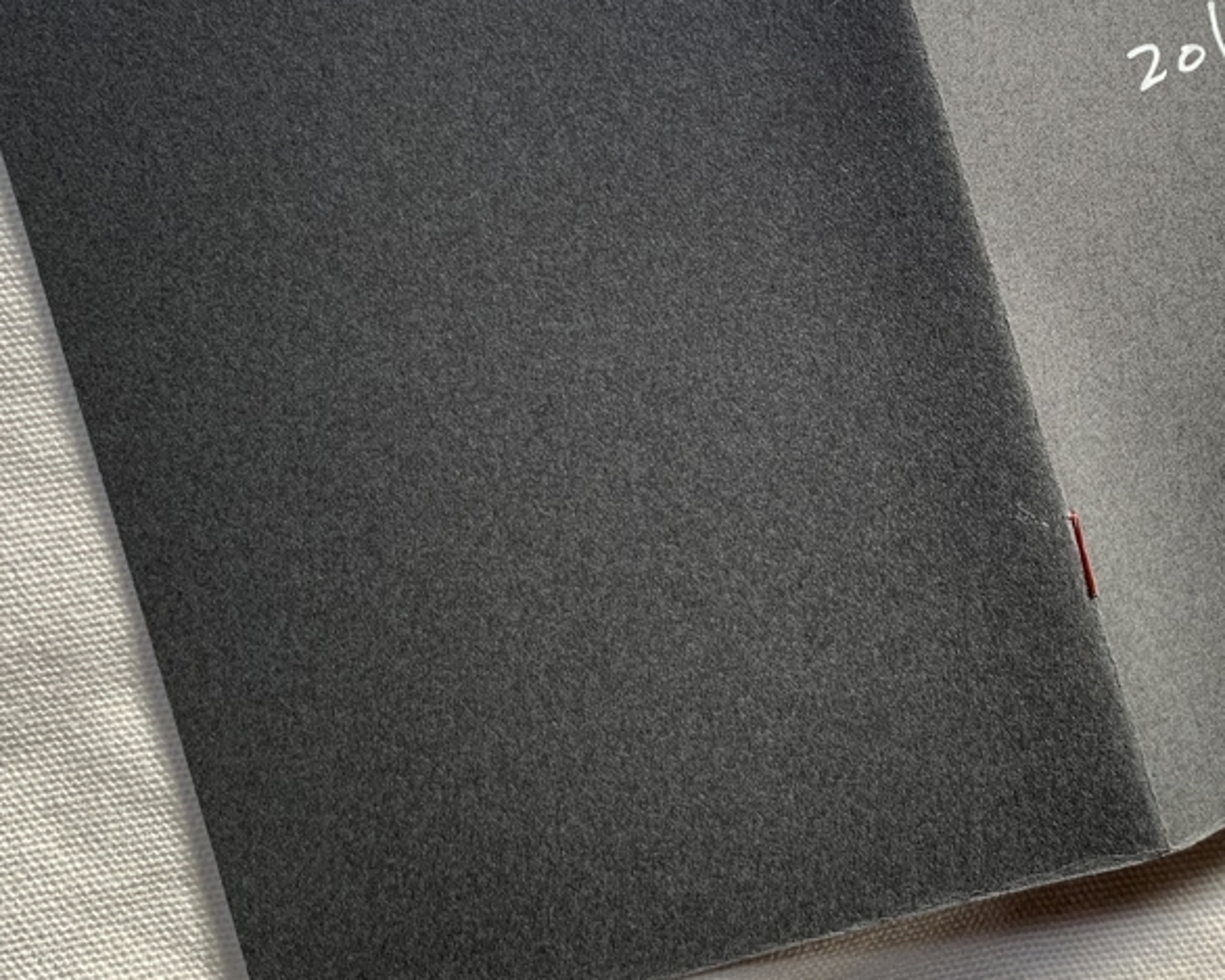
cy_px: 207
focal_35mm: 52
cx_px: 924
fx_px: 1886
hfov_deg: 35.2
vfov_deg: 28.6
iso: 100
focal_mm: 4.25
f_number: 1.8
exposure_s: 1/83
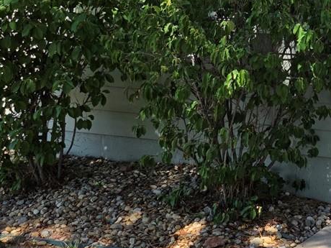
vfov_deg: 17.6
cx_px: 409
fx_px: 765
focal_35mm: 80
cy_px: -46
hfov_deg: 22.3
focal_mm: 6.25
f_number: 1.7
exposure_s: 1/2537
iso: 80
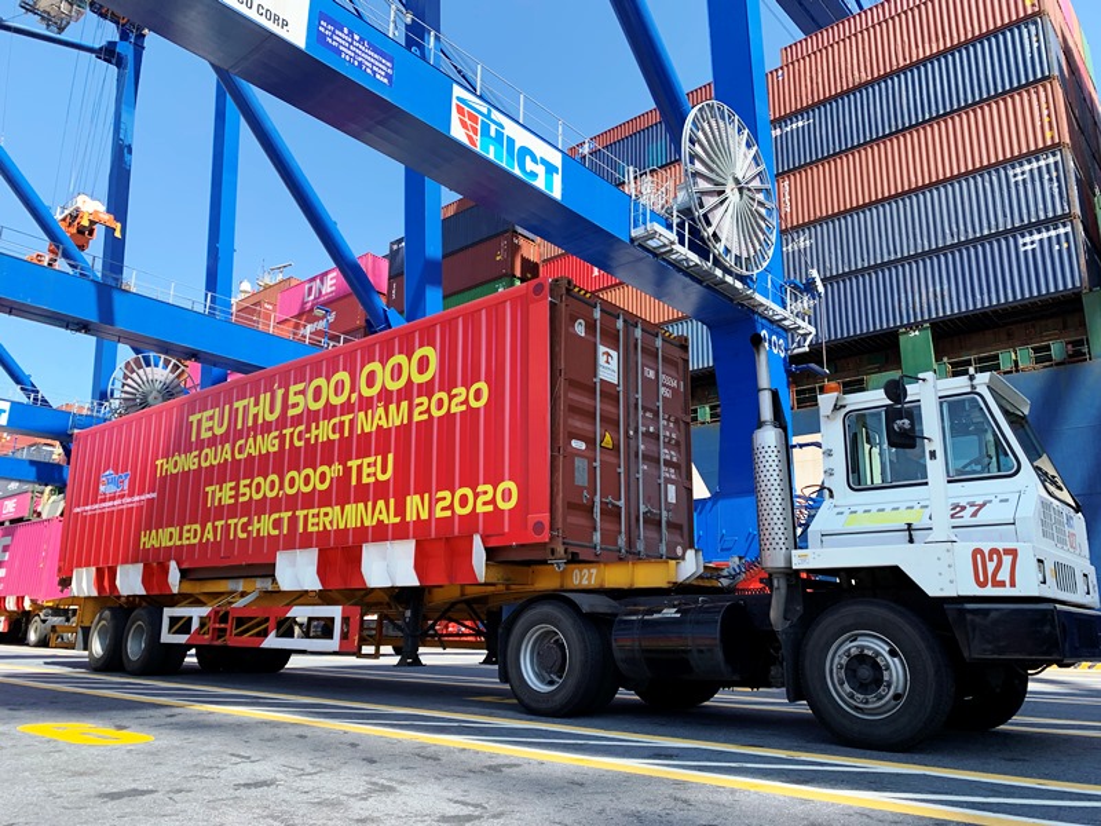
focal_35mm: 26
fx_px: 827
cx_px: 550
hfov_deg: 67.3
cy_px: 413
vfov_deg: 53.1
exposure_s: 1/783
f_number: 1.8
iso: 25
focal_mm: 4.25
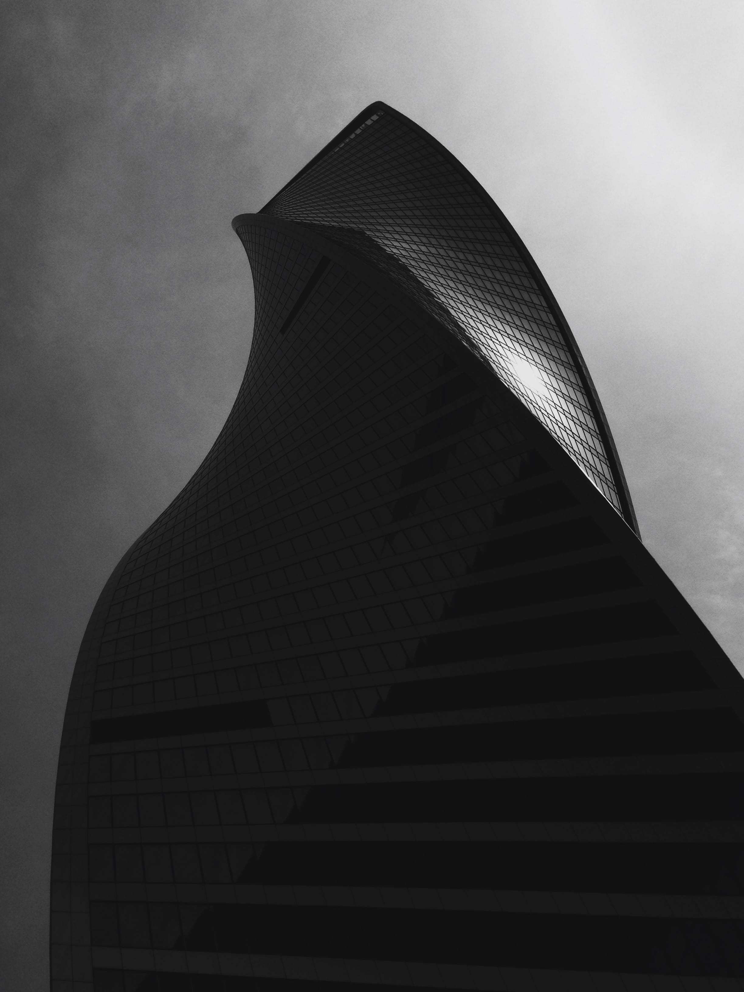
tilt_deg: +61.7
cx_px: 372
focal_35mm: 33
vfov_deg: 55.4
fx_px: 946
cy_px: 496
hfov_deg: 42.9
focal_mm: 4.12
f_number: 2.4
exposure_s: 1/3390
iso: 50
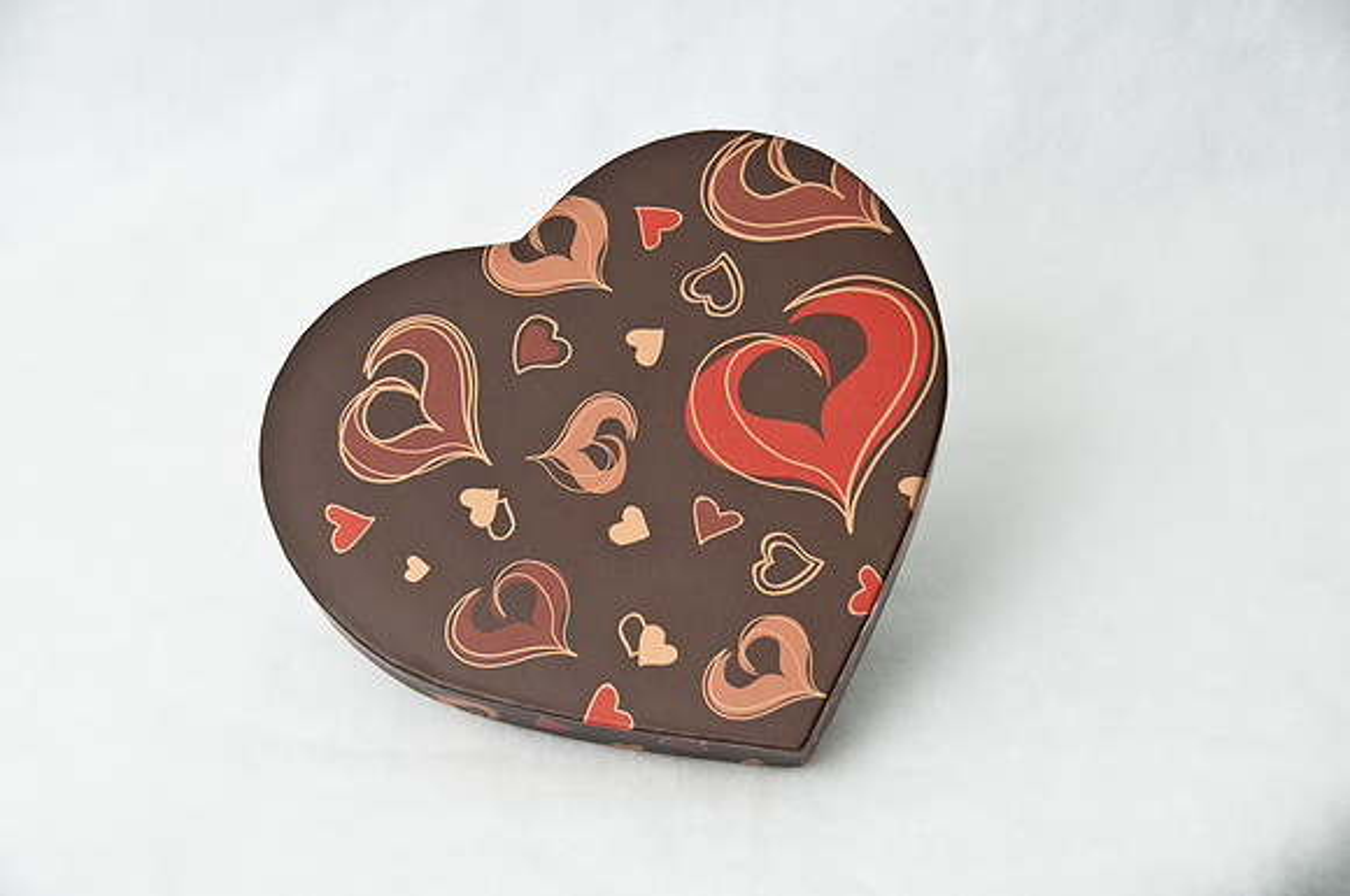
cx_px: 675
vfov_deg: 16.5
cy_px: 448
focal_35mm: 82
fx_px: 3089
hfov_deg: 24.6
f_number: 5.6
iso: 200
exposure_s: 1/13
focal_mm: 55
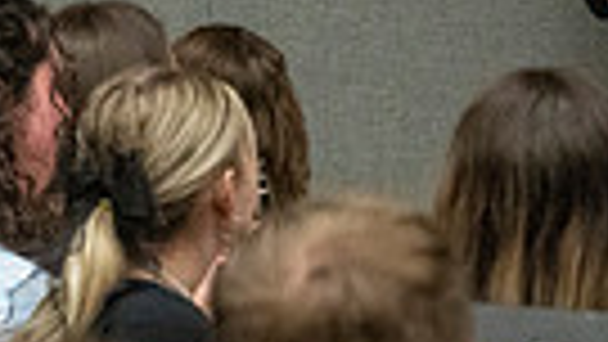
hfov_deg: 6.7
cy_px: -52
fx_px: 5063
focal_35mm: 314
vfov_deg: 3.9
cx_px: -446
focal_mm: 70
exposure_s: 1/500
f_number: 4
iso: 10000
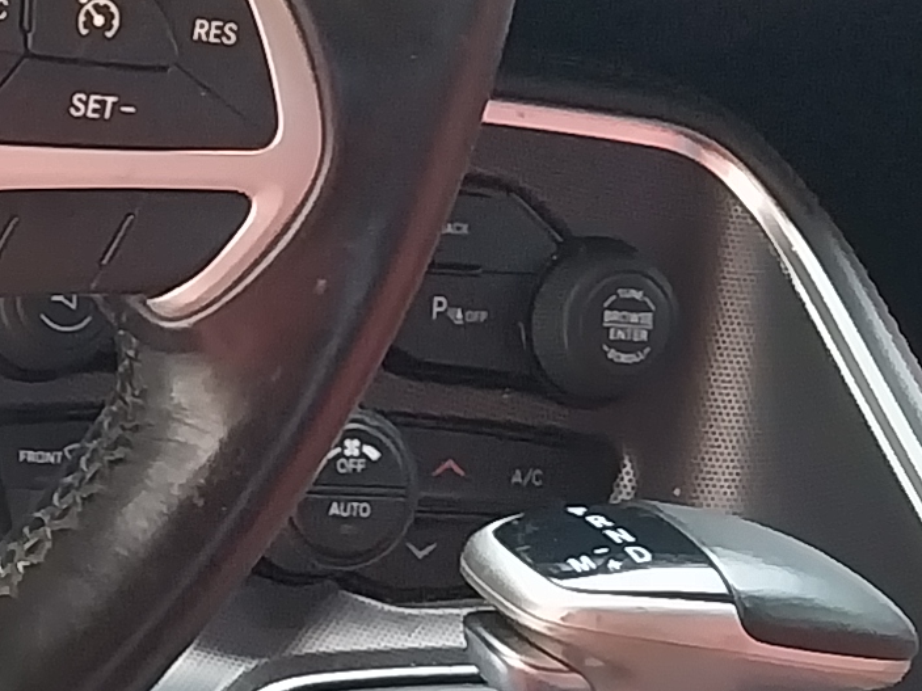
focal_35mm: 151
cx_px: -578
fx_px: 4021
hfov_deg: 12.3
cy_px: 514
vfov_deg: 9.8
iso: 250
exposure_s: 1/60
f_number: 1.8
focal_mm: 4
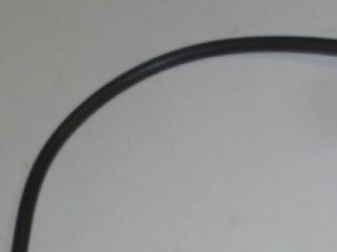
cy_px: 457
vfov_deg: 11.8
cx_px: 404
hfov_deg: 16.4
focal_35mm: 115
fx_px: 1119
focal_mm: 5
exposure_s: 1/30
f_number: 3.3
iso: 100
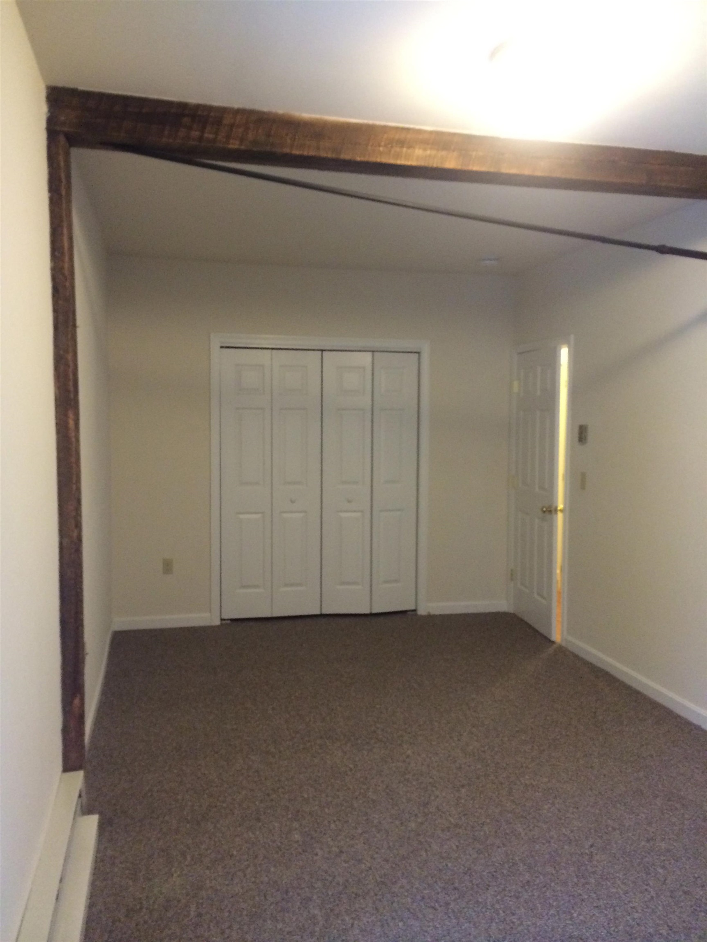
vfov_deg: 60.0
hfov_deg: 46.8
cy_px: 471
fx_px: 817
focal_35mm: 30
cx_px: 354
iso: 320
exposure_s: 1/30
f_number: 2.2
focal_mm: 4.12
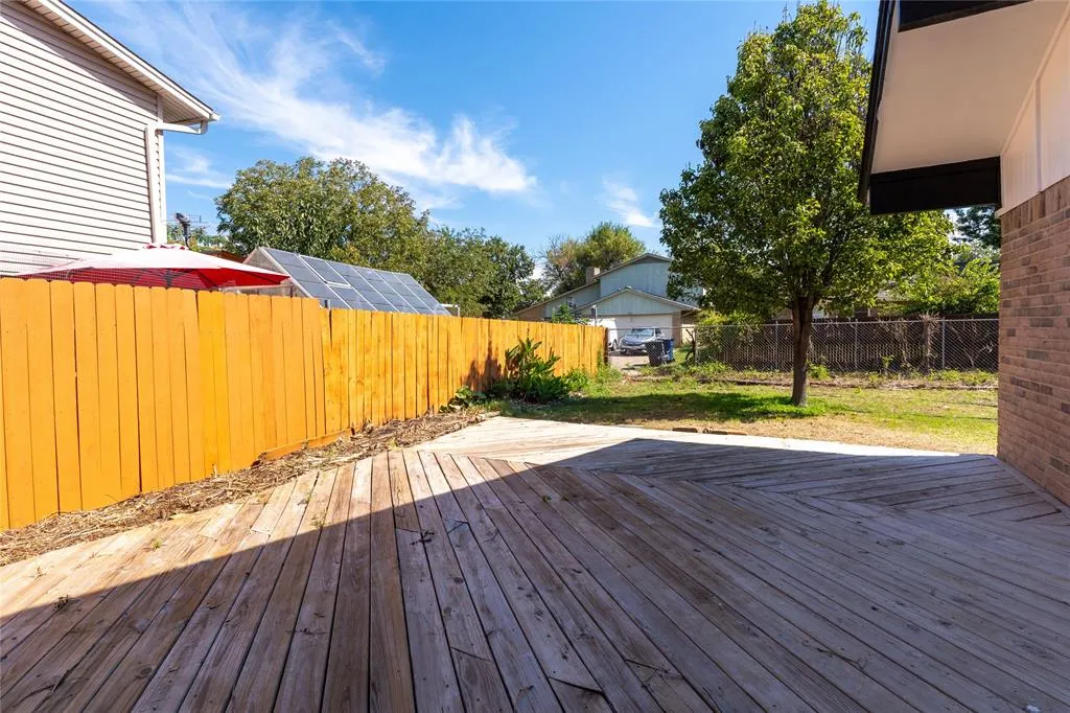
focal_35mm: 16
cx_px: 535
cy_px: 356
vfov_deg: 72.0
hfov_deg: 95.0
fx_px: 490
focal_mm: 11
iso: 100
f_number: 7.1
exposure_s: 1/1600
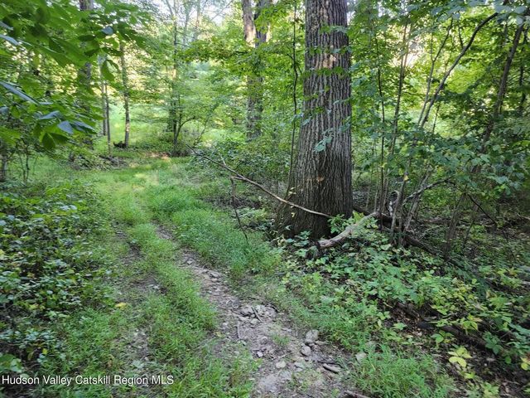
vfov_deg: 58.9
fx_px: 352
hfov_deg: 73.9
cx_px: 265
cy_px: 199
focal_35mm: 23
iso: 800
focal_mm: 5.54
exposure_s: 1/120
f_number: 1.8
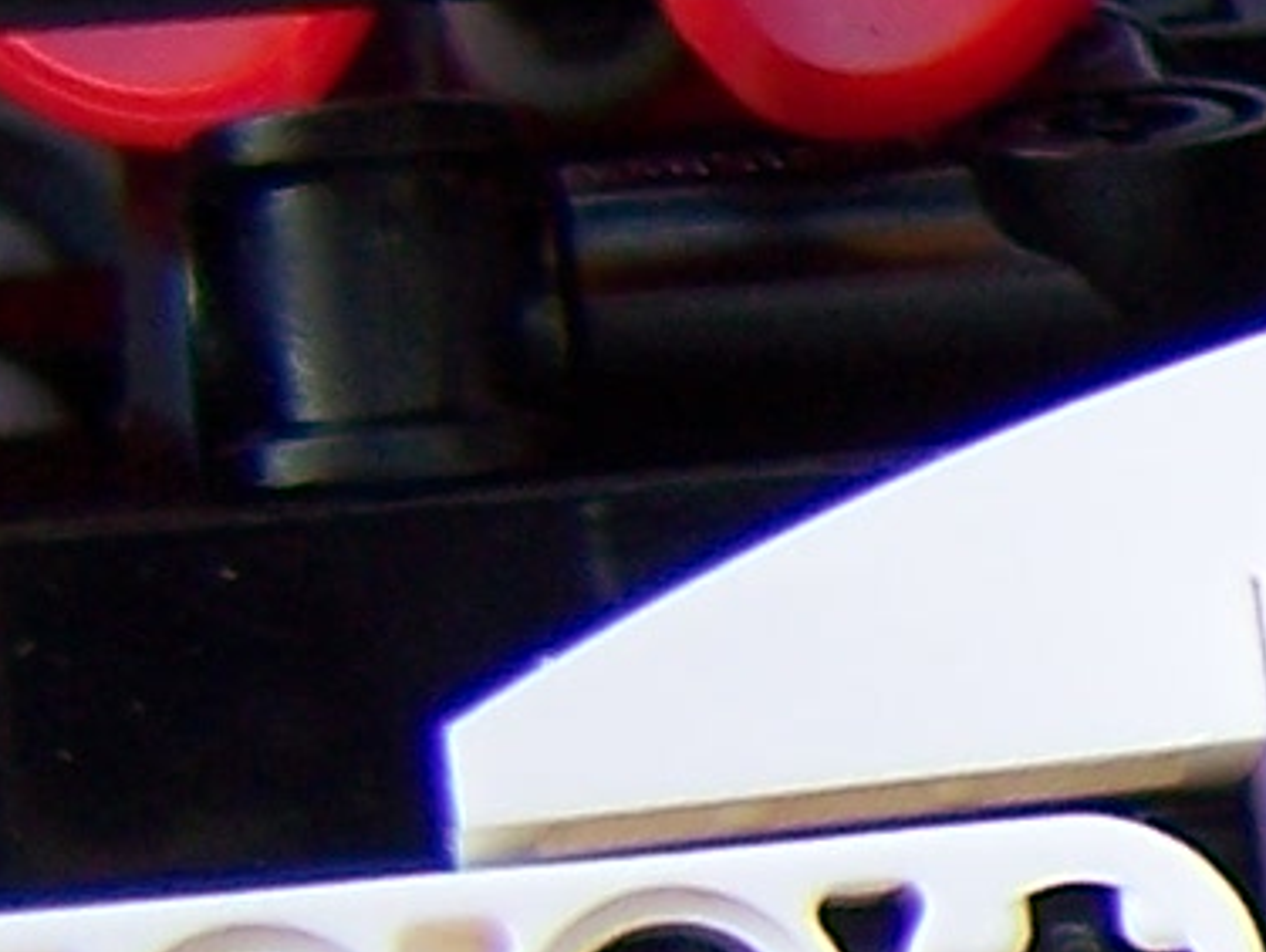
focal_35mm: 287
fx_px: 10506
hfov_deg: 6.2
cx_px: 4277
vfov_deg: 5.1
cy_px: 1718
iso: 80
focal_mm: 6.3
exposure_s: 1/60
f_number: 2.8
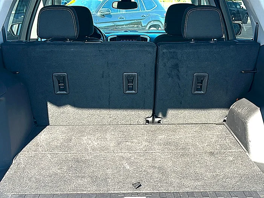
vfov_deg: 29.7
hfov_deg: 38.9
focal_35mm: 49
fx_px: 374
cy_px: 99
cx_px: 132
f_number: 1.78
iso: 80
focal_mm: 6.86
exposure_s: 1/574
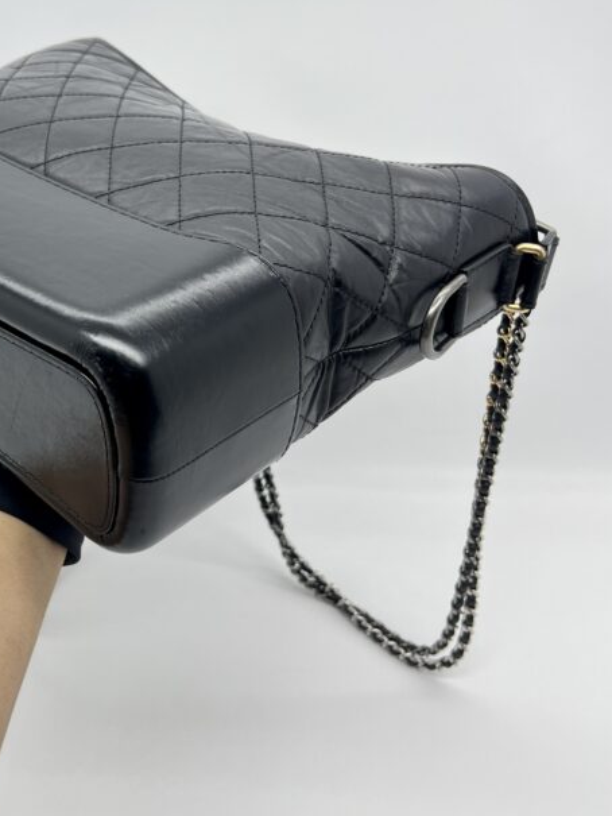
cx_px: 151
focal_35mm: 44
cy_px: 352
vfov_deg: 42.8
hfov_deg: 32.3
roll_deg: +0.5
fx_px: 1037
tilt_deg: -25.8
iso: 32
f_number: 1.5
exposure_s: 1/100
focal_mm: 5.7
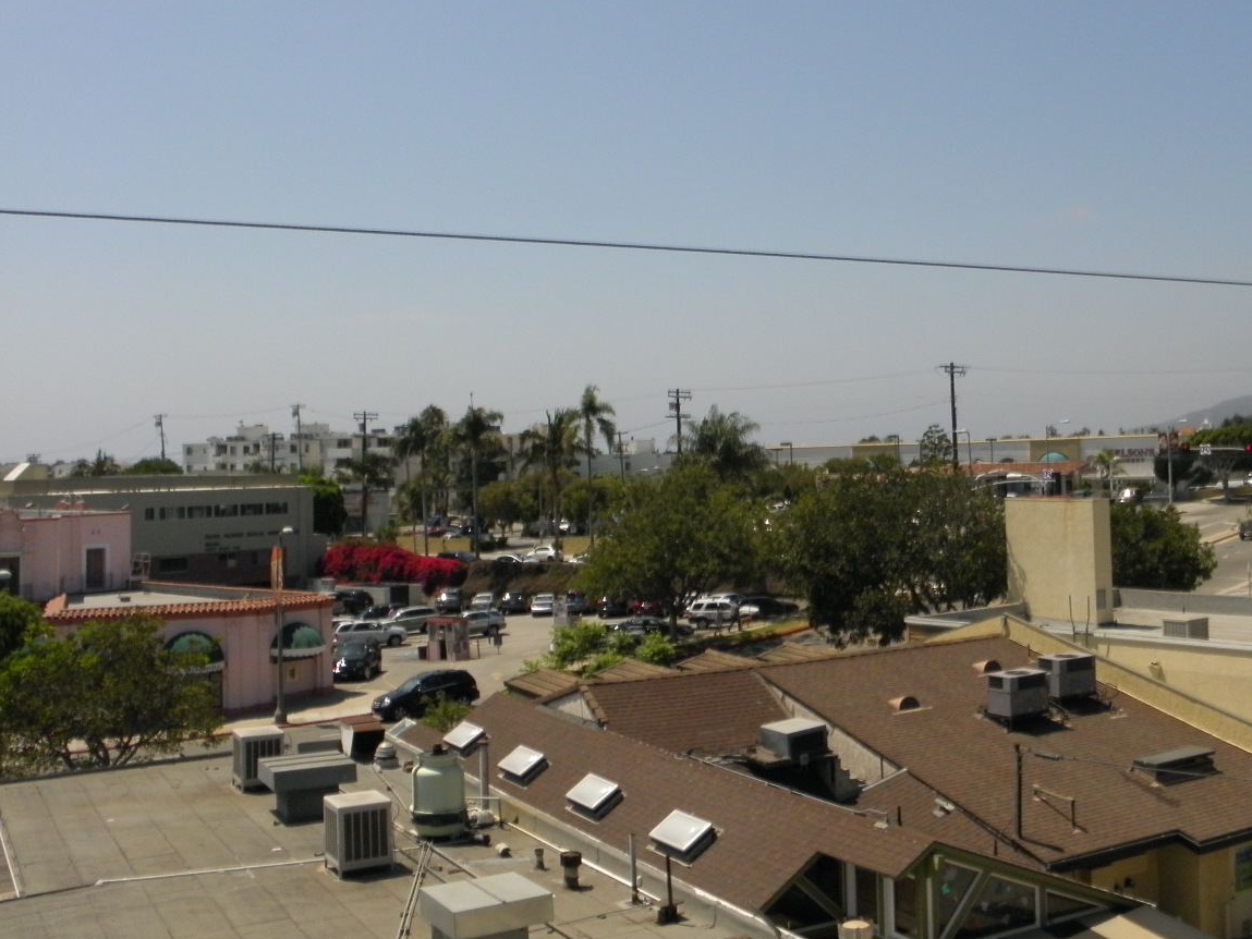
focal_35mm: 39
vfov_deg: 36.4
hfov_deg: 47.6
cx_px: 756
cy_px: 308
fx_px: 1411
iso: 125
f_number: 7
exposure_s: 1/500
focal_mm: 5
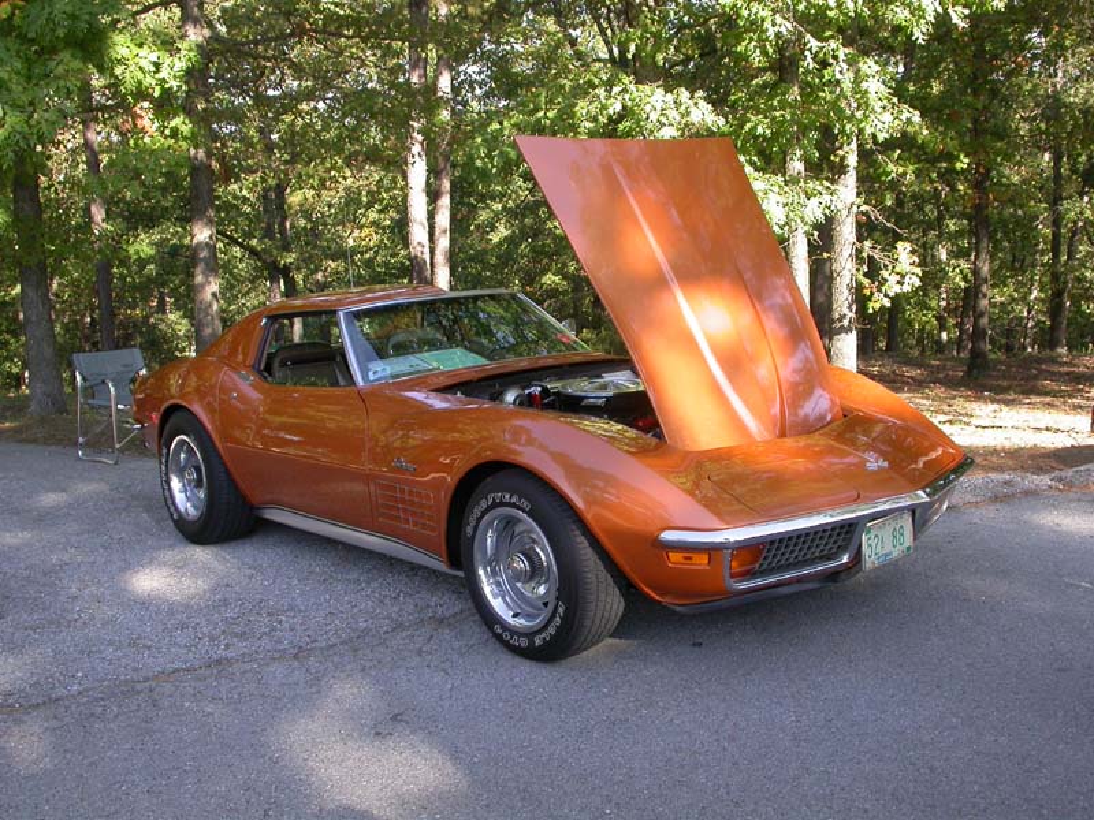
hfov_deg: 49.0
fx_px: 1201
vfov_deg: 37.7
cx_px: 547
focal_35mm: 38
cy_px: 410
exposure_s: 1/107
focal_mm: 7.85
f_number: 4.7
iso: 100
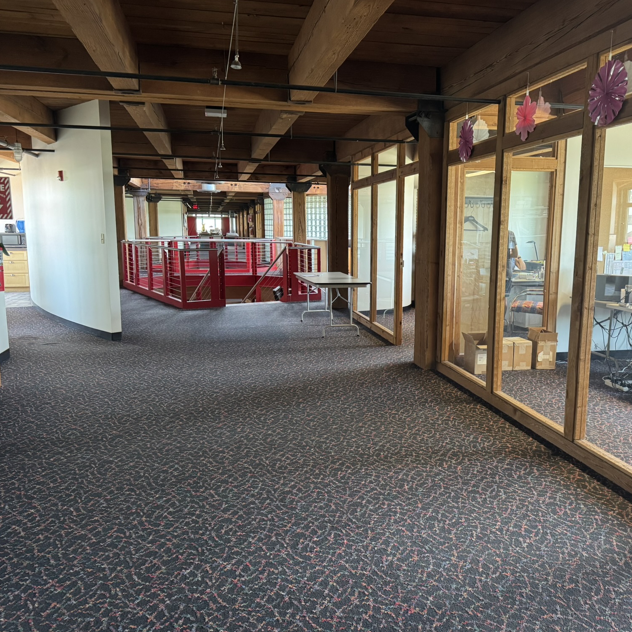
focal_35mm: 29
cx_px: 361
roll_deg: -1.3
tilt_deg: -9.4
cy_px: 319
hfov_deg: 55.4
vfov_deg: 55.6
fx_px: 599
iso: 400
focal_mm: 6.76
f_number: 1.78
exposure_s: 1/60
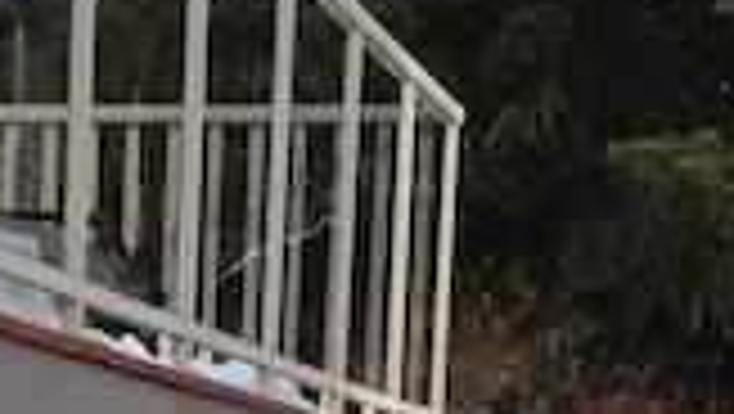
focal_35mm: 240
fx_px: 4675
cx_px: -113
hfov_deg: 8.9
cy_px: 1516
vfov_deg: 4.7
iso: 64
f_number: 2.4
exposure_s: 1/905
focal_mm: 4.28
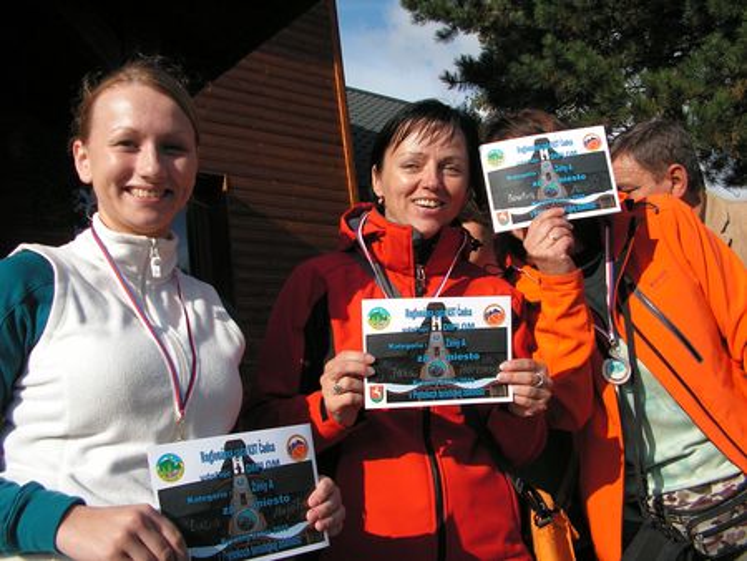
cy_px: 280
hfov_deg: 51.3
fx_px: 777
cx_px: 374
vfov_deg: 39.7
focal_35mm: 36
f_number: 3.2
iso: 50
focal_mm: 6
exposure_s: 1/800
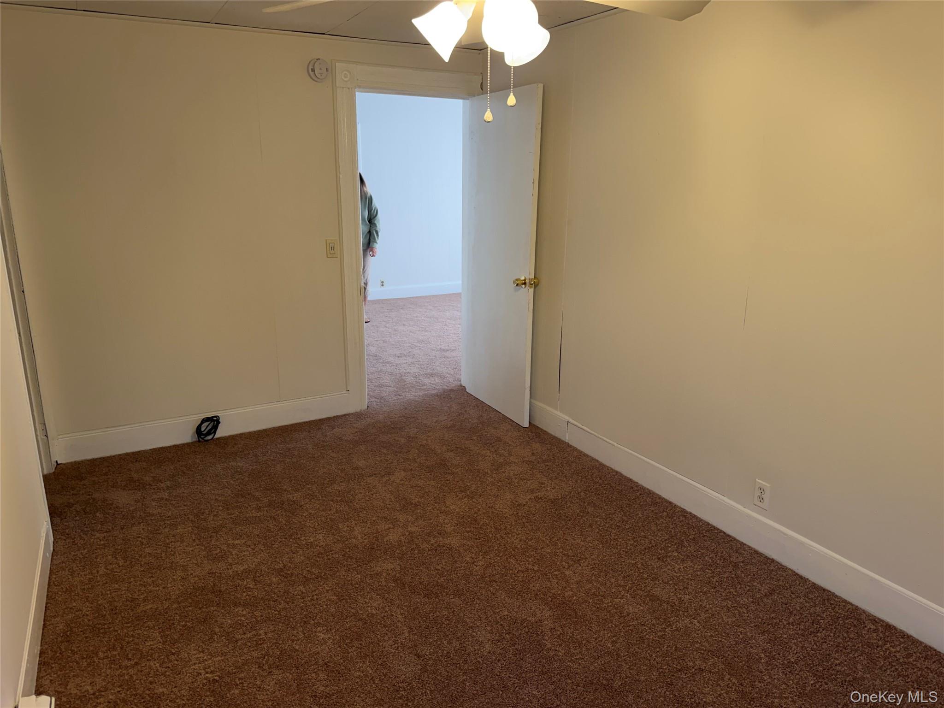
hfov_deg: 71.6
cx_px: 472
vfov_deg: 56.8
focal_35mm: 24
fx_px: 654
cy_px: 354
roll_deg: -0.6
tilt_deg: -16.7
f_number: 1.78
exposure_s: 1/120
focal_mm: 6.76
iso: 160
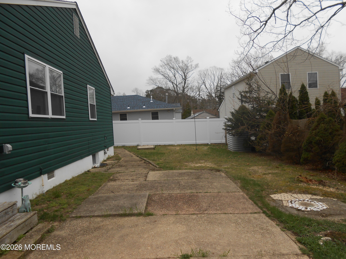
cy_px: 130
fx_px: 260
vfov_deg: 53.1
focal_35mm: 26
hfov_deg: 67.3
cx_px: 173
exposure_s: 1/125
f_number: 3.5
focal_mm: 4.6
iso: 80
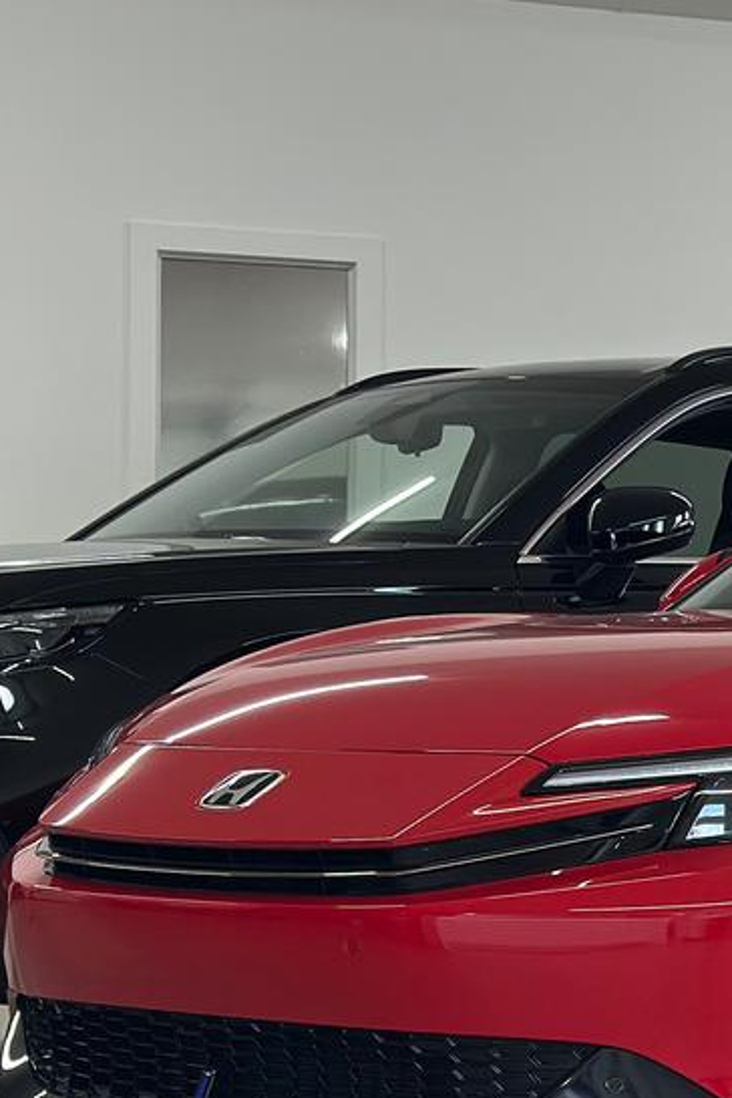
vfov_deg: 17.4
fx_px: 3568
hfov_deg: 11.2
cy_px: 756
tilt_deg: -0.5
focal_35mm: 117
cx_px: 1104
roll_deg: -1.0
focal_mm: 6.86
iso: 100
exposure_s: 1/121
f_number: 1.78
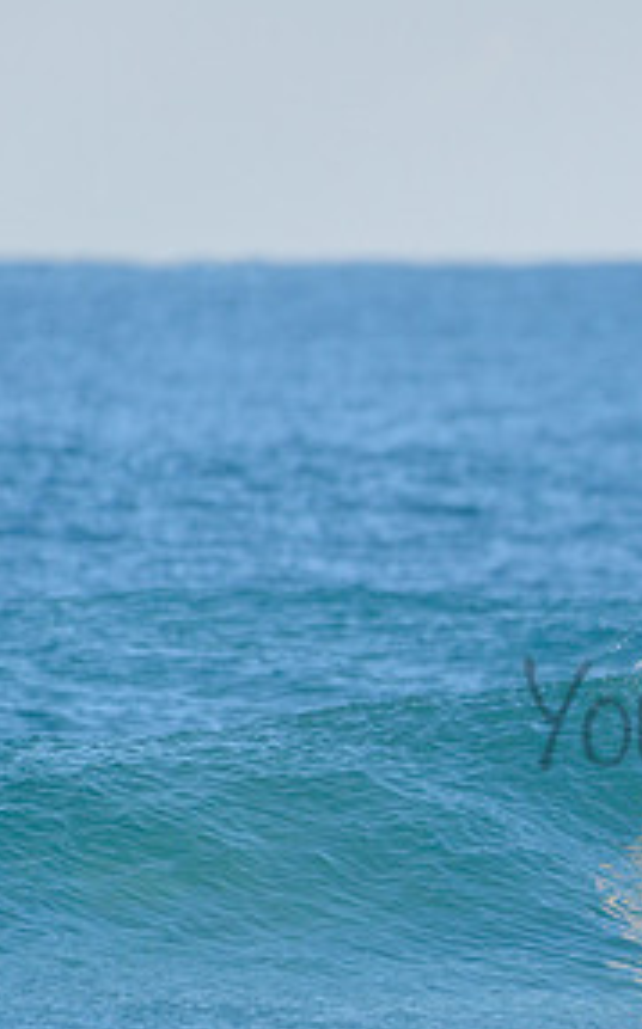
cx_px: 893
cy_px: 683
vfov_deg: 2.0
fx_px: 28878
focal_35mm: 1030
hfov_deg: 1.3
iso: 400
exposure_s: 1/2000
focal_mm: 500
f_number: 5.6
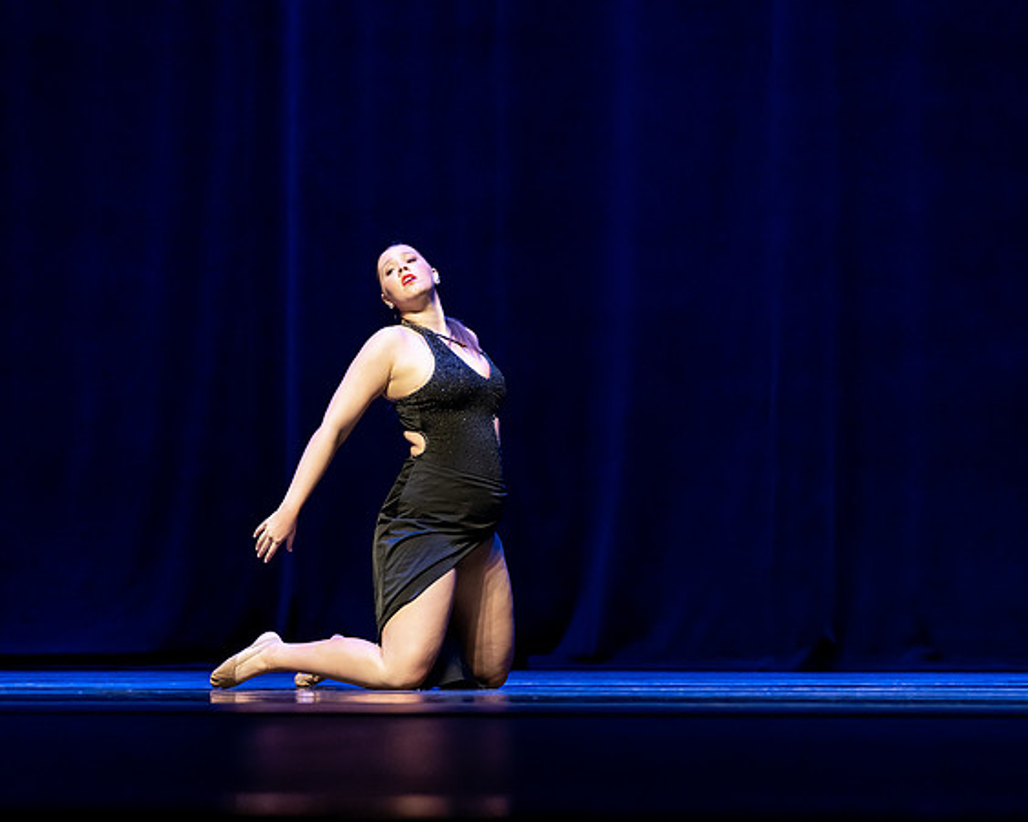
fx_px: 4282
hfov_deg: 13.7
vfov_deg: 11.0
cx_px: 516
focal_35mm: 141
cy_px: 488
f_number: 2.8
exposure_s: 1/640
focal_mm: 103
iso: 4000
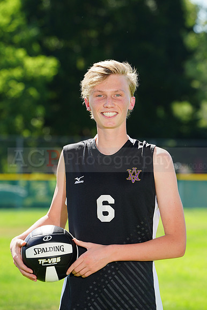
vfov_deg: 6.9
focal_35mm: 297
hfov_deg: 4.6
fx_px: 2564
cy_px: 155
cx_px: 104
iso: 200
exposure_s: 1/200
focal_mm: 297
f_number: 10
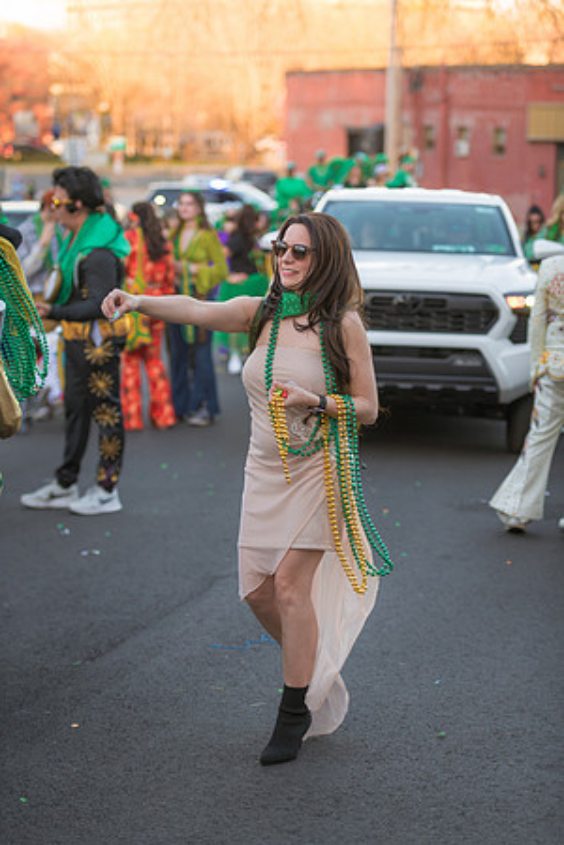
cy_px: 422
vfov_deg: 23.9
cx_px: 282
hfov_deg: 16.1
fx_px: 1997
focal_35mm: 85
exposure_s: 1/250
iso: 250
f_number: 2.8
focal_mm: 85
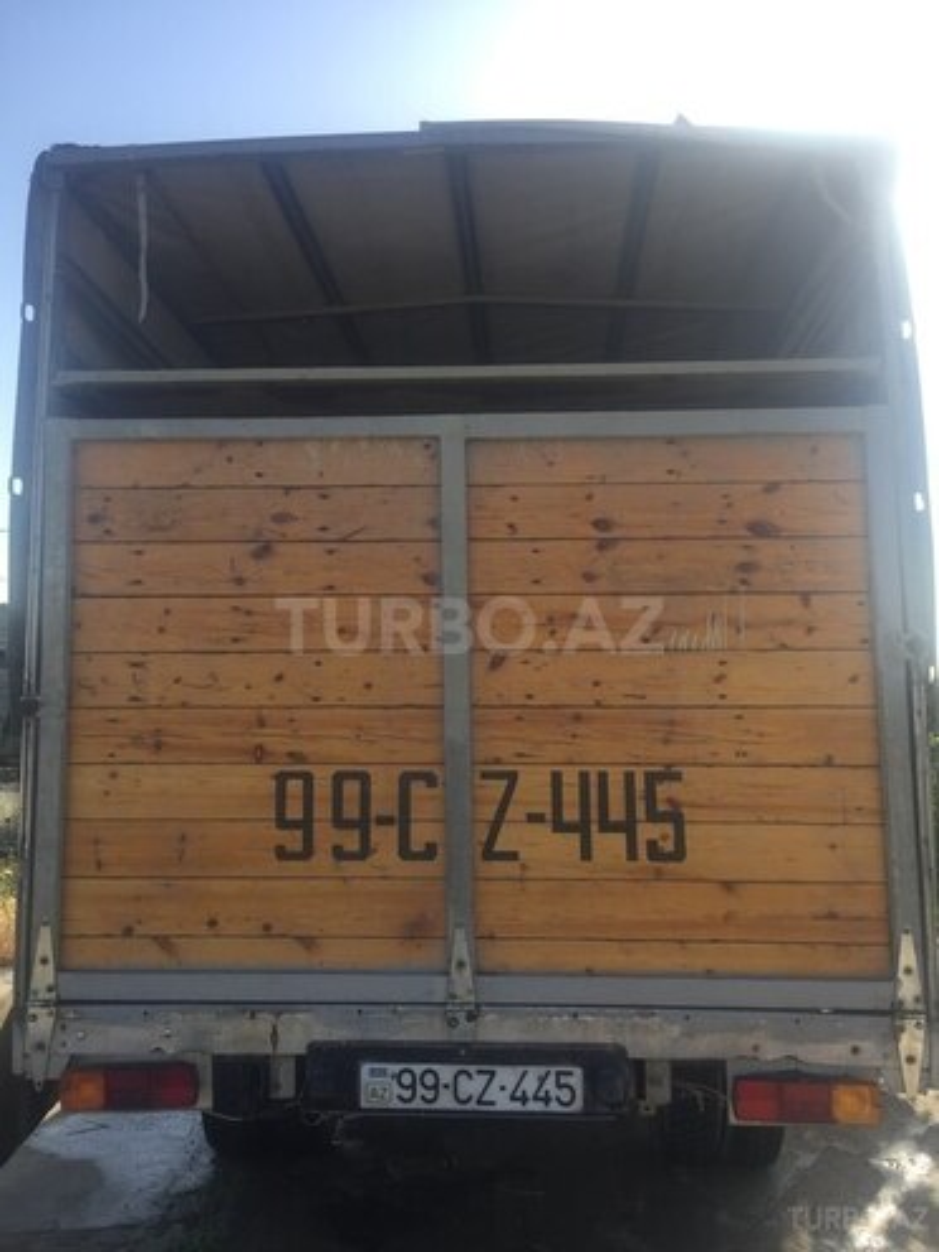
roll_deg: -0.4
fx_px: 1049
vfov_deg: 61.7
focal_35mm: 29
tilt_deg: +4.0
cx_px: 470
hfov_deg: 48.2
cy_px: 626
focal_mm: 4.15
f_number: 2.2
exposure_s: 1/1041
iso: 32
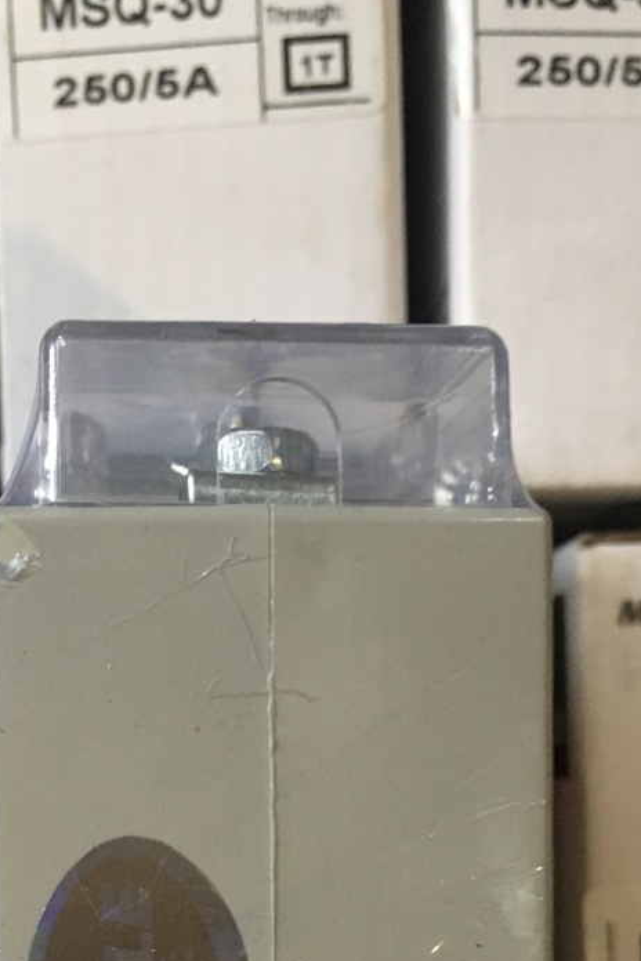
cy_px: 824
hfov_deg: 25.9
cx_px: 236
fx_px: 1389
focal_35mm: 52
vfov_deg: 36.3
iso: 200
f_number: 2.2
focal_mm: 4.15
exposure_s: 1/20
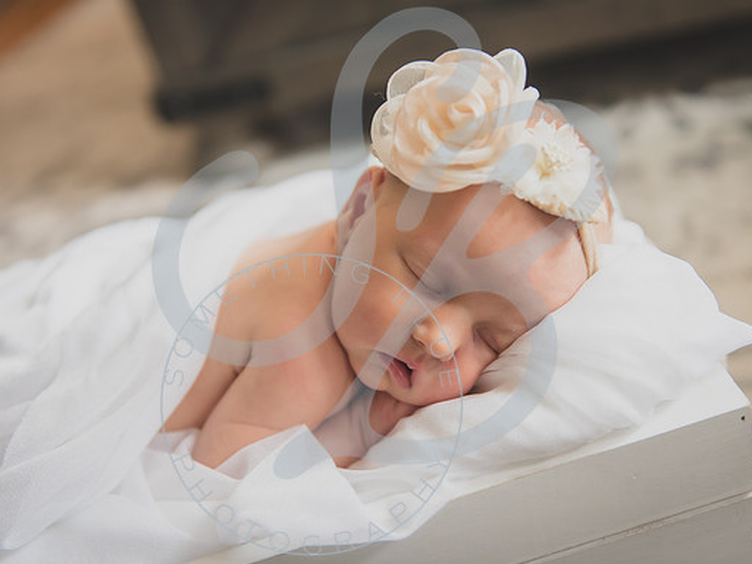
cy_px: 281
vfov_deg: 29.7
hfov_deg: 38.9
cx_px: 385
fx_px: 1064
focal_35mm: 49
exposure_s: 1/125
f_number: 2.8
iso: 1000
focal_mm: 45
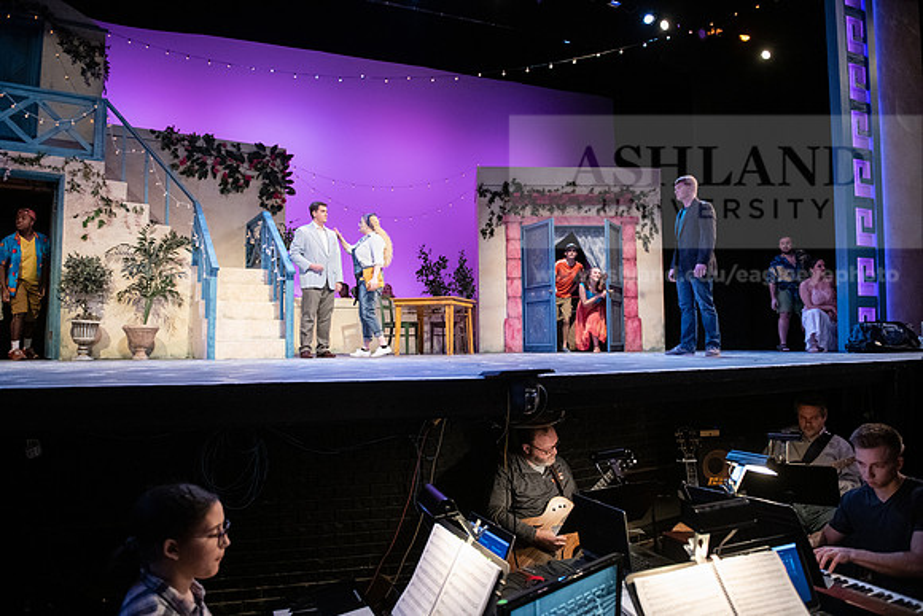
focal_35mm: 24
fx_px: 615
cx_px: 462
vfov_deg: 53.2
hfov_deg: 73.7
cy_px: 308
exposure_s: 1/250
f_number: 2.8
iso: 4000
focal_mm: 24
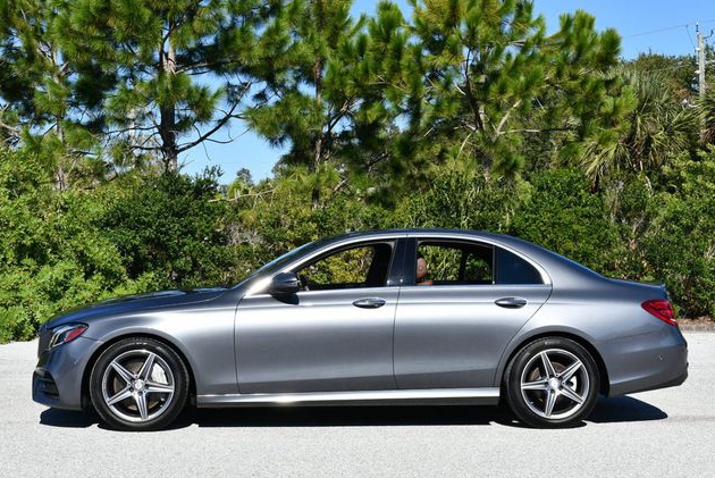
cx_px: 360
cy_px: 242
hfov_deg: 32.9
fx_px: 1212
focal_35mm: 61
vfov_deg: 22.3
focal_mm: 30
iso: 110
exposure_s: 1/250
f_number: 8
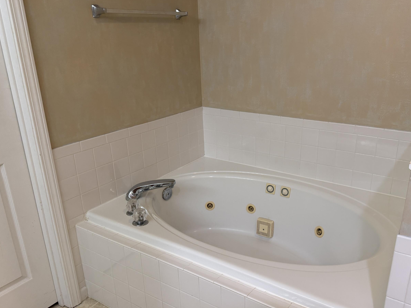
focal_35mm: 30
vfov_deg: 46.7
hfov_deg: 59.7
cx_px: 236
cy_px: 168
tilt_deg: -20.9
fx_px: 356
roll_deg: +0.1
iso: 200
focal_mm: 6.76
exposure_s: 1/120
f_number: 1.78
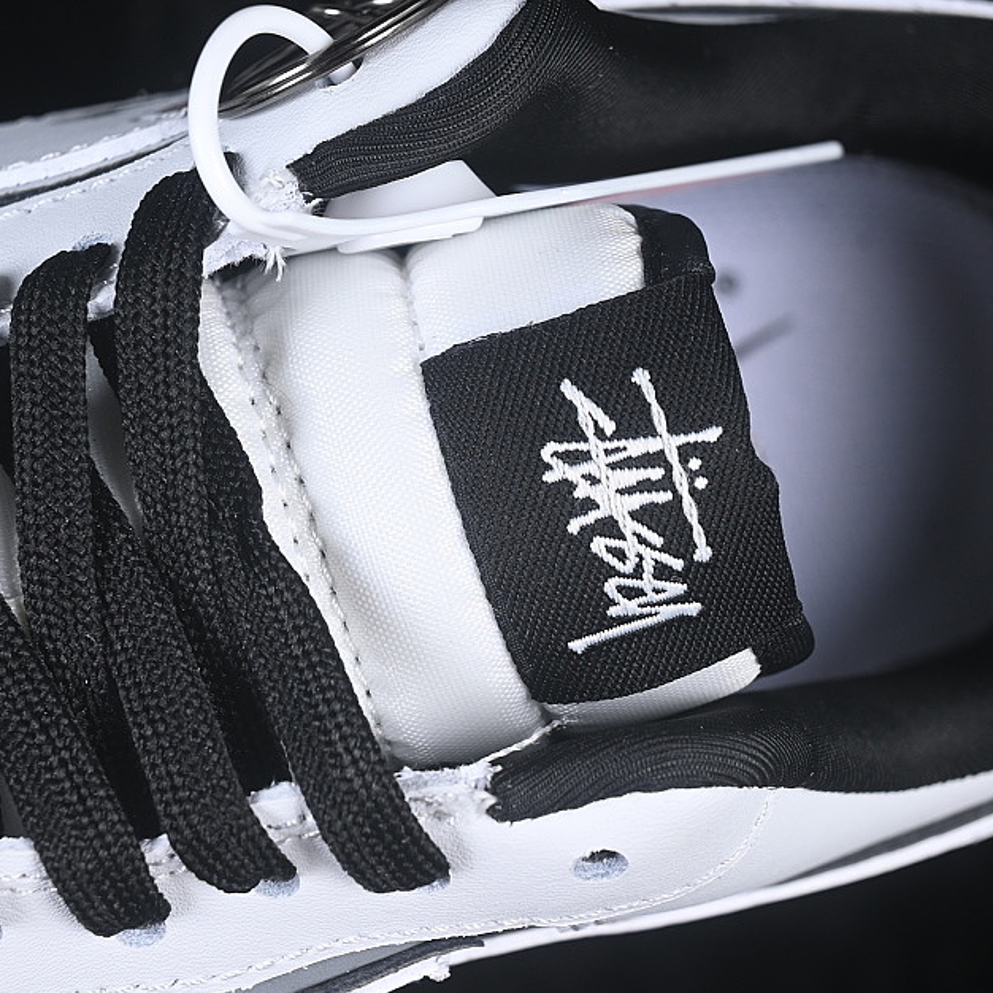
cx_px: 458
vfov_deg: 15.8
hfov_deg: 15.8
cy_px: 506
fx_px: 3570
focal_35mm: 110
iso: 160
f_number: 6.3
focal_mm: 50
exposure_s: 1/60
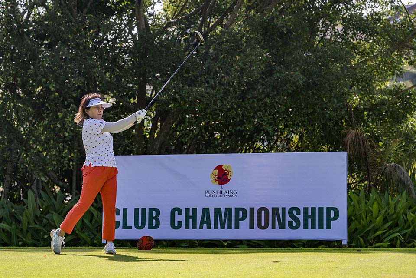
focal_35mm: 110
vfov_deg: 12.5
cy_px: 139
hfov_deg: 18.6
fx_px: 1271
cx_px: 208
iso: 1000
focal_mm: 110
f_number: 5
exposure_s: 1/2000
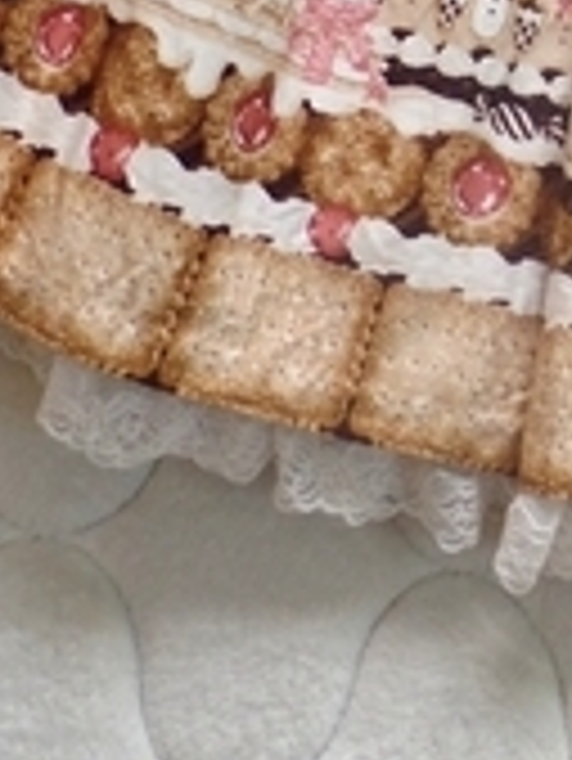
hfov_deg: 16.3
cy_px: -384
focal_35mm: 88
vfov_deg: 19.4
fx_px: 1936
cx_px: 631
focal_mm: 4.1
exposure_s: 1/30
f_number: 2.8
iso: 200
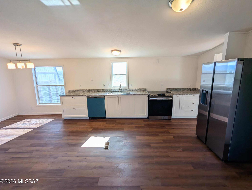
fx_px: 117
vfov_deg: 78.2
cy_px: 95
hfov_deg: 94.4
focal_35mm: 16
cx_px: 126
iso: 57
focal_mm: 2.35
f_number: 2.2
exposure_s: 1/120
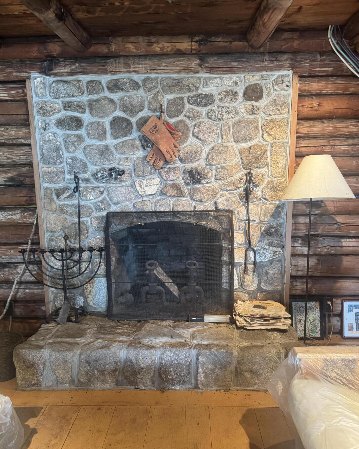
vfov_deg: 66.0
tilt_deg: -9.0
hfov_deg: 54.9
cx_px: 180
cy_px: 236
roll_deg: +1.7
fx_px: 345
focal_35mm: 26
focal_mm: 6.76
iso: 500
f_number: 1.78
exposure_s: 1/60
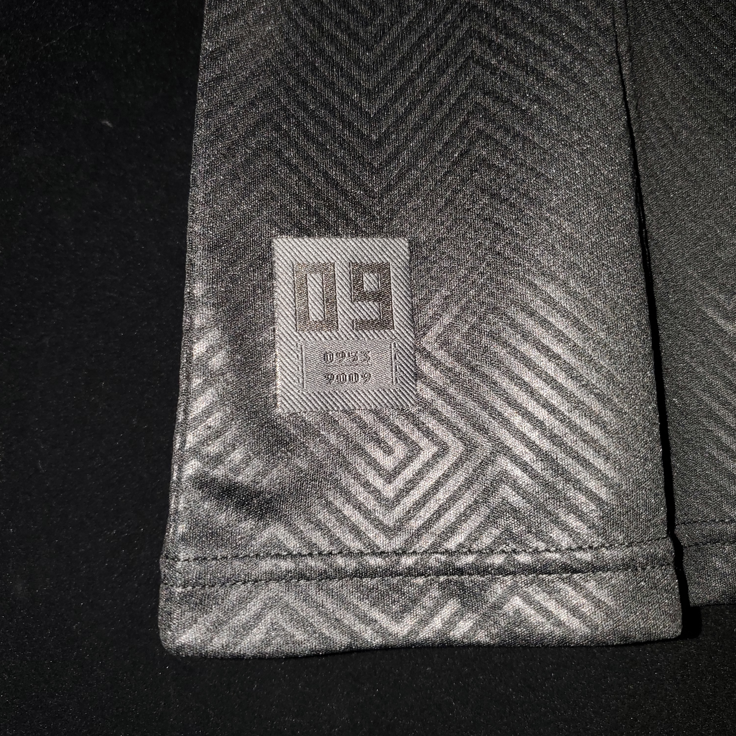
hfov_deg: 52.5
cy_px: 369
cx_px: 371
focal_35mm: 31
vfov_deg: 52.5
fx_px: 746
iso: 50
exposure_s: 1/56
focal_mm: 4.3
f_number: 1.5
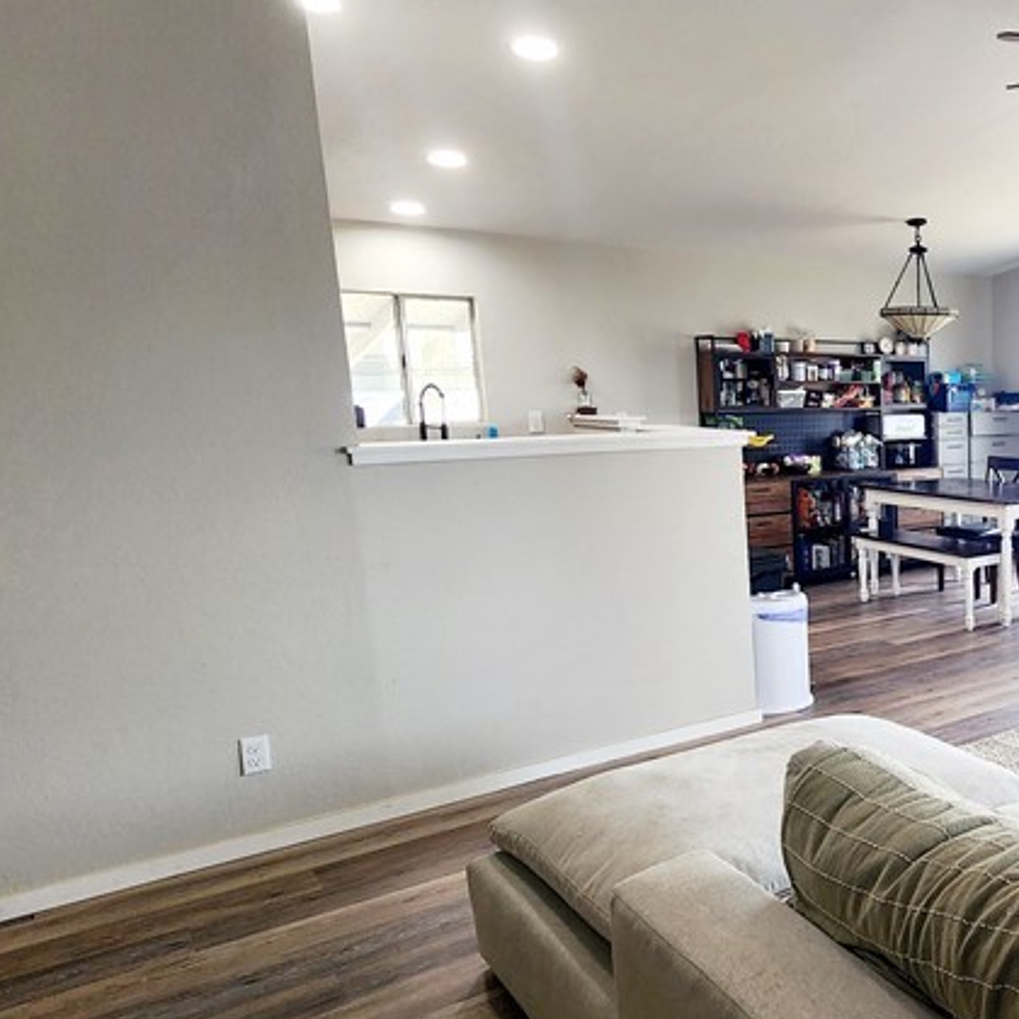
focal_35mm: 28
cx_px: 1021
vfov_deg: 57.2
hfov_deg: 47.5
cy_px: 563
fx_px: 933
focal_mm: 2.2
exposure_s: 1/60.2
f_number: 2.2
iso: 100
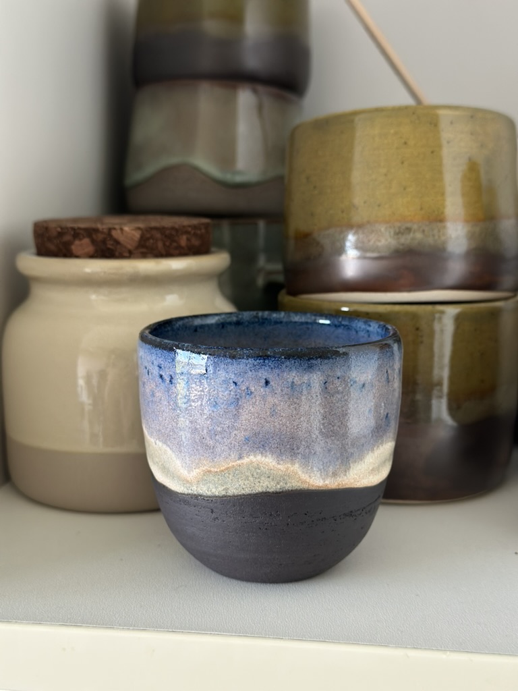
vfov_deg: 39.7
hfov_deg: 30.3
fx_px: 958
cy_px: 346
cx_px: 259
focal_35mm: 48
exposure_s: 1/60
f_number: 1.78
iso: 160
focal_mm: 6.86
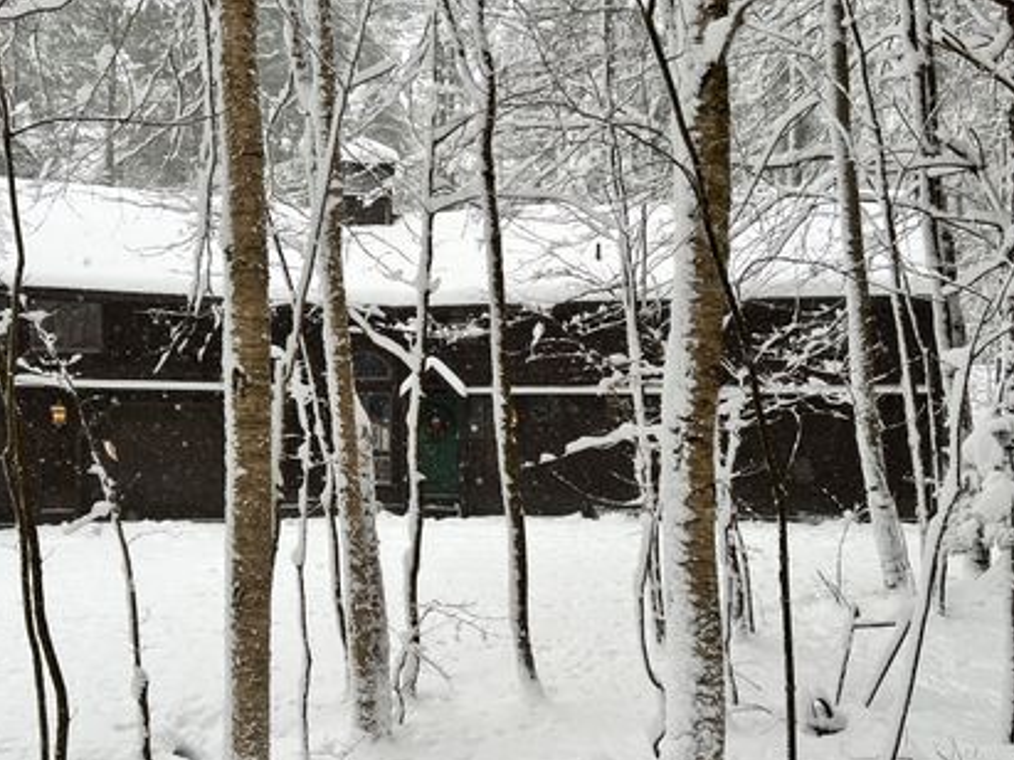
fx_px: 1113
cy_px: 424
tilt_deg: +0.1
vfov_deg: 37.7
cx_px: 449
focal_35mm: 38
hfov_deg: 48.9
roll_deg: -0.1
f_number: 1.5
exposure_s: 1/181
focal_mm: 5.7
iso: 40
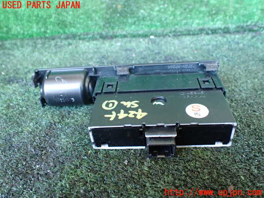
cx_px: 132
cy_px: 99
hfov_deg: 60.0
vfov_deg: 46.8
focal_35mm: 30
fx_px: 229
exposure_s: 1/50
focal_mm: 5.4
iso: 800
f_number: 2.3
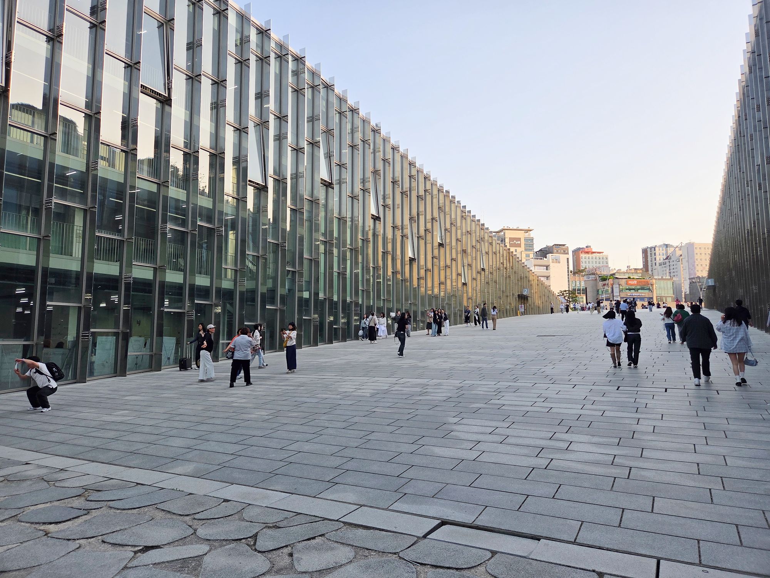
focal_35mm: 23
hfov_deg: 73.9
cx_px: 385
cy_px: 289
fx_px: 512
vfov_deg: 58.9
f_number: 1.8
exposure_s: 1/1050
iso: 80
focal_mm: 5.4
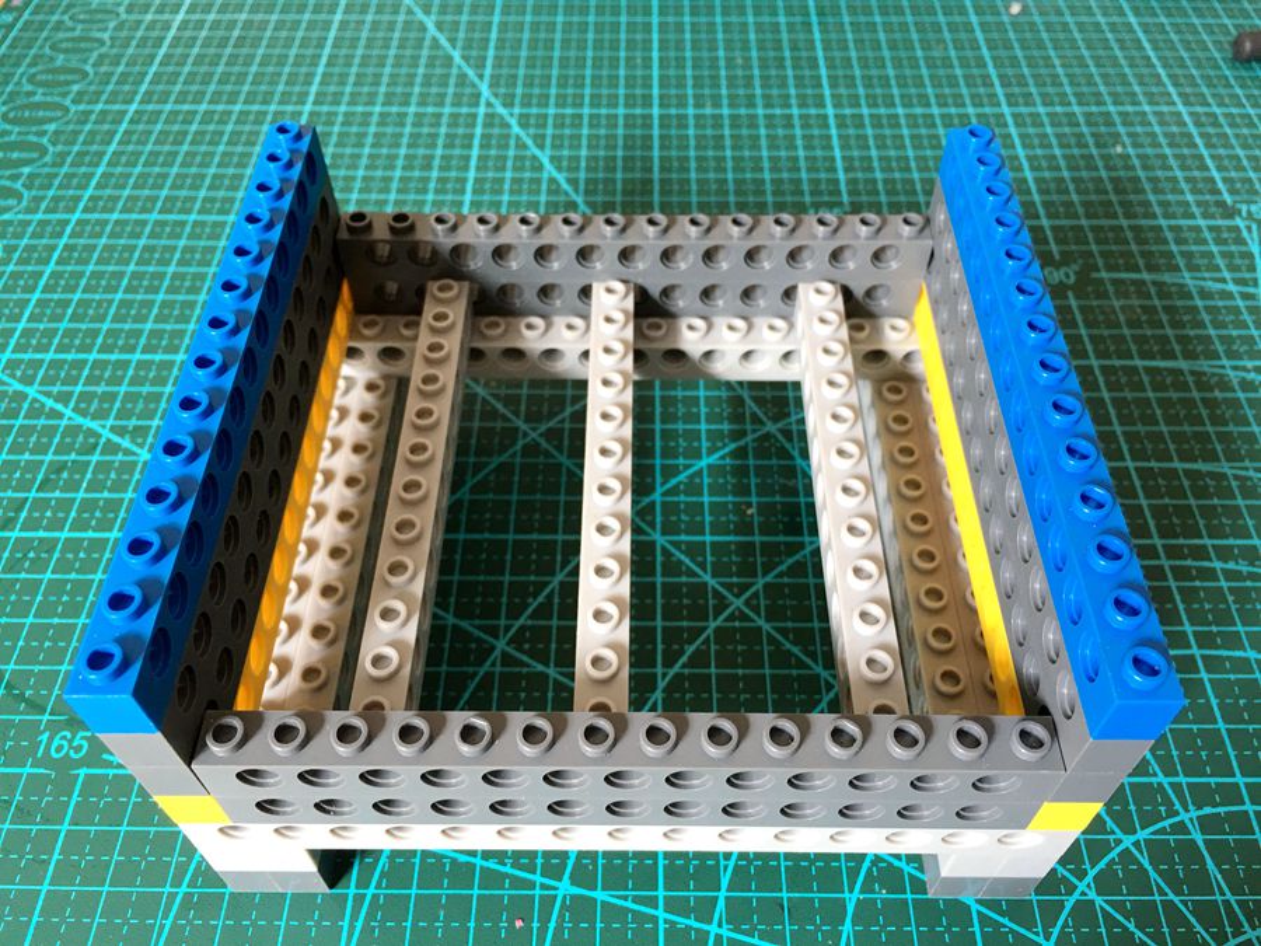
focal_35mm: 29
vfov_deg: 48.2
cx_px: 630
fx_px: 1056
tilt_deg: -50.7
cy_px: 473
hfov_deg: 61.7
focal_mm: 4.15
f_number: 2.2
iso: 32
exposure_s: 1/17
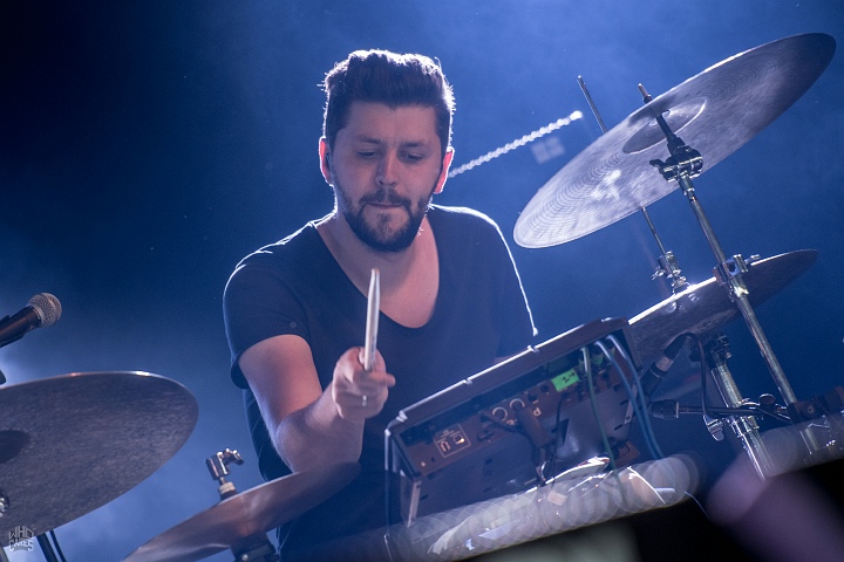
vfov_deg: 4.6
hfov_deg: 6.9
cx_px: 422
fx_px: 7033
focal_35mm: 300
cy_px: 281
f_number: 2.8
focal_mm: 200
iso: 1000
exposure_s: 1/125
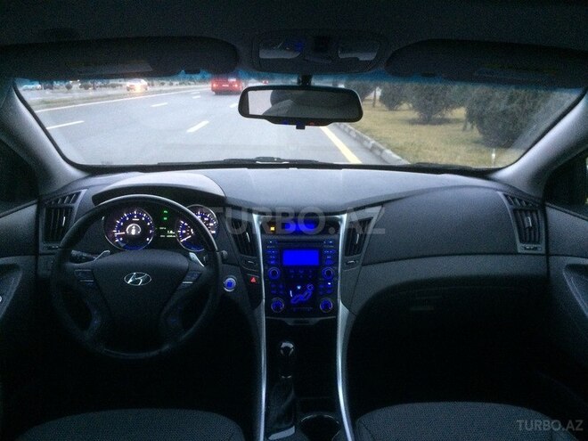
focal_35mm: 29
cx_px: 294
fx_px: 493
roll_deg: -0.6
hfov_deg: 61.7
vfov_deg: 48.2
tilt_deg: -16.9
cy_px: 220
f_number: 2.2
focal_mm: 4.15
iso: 250
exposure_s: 1/25
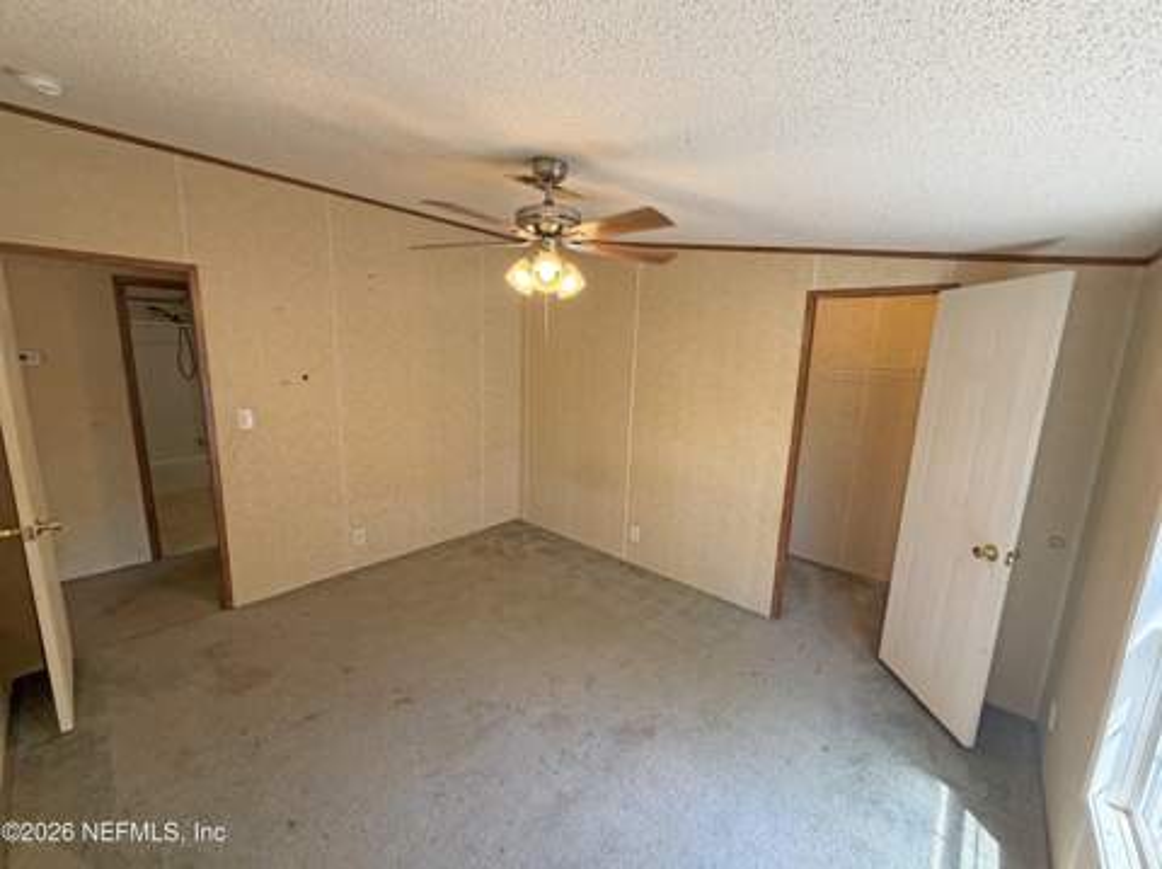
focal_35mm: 14
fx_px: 469
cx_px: 581
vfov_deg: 85.6
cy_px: 434
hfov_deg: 102.1
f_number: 2.2
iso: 250
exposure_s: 1/121
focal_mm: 2.22
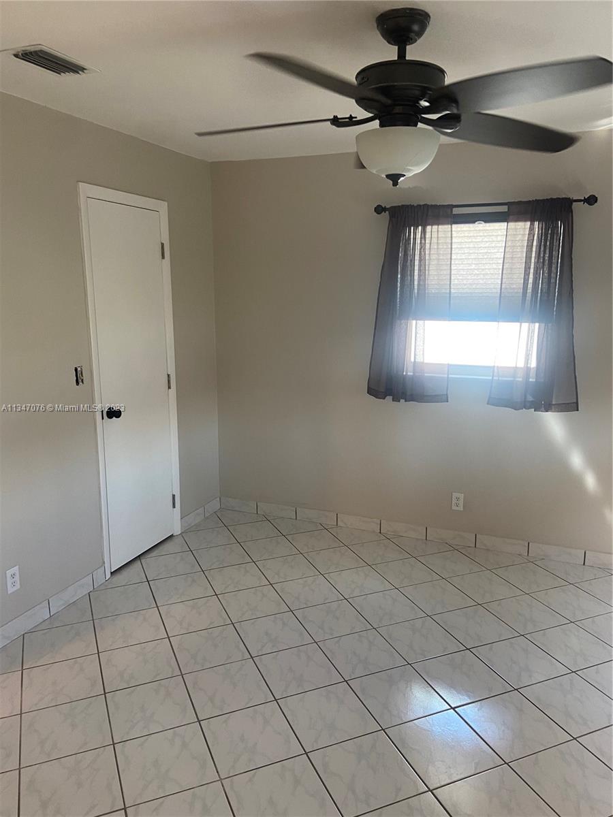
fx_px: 614
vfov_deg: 67.3
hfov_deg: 53.1
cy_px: 408
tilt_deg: -11.3
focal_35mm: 26
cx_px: 306
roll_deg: +1.2
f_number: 1.8
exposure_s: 1/60
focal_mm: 4.25
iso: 100
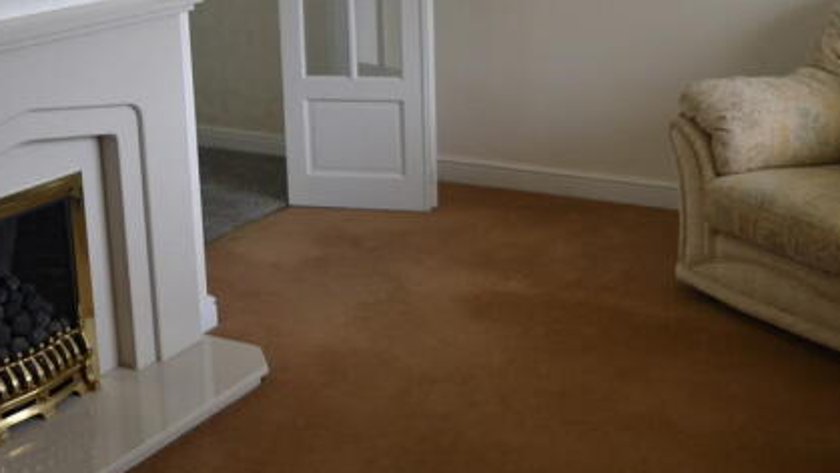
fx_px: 1203
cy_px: 99
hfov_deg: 38.5
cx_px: 404
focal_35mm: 54
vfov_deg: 22.0
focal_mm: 22
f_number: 3.8
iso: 400
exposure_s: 1/60
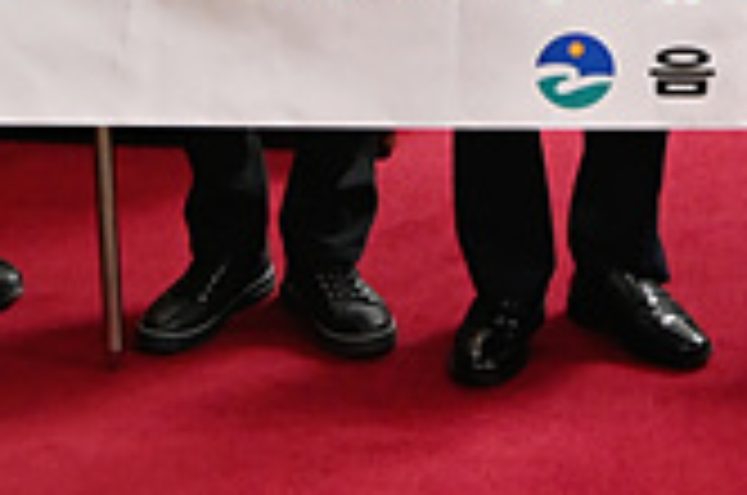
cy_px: -398
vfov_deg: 11.0
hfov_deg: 17.1
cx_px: 814
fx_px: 2402
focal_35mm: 116
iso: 3200
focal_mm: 30
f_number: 4
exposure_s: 1/250
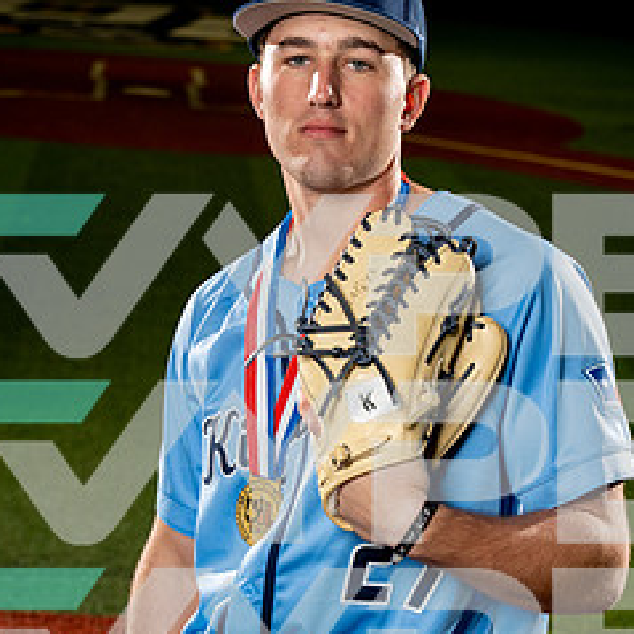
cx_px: 342
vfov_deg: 15.5
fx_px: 2321
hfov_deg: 15.6
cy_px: 464
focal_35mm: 112
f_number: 5.6
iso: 800
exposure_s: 1/250
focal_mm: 70
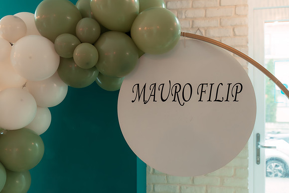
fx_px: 257
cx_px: 144
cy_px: 96
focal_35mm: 32
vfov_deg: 41.1
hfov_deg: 58.7
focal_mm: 30
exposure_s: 1/250
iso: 1000
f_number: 2.8
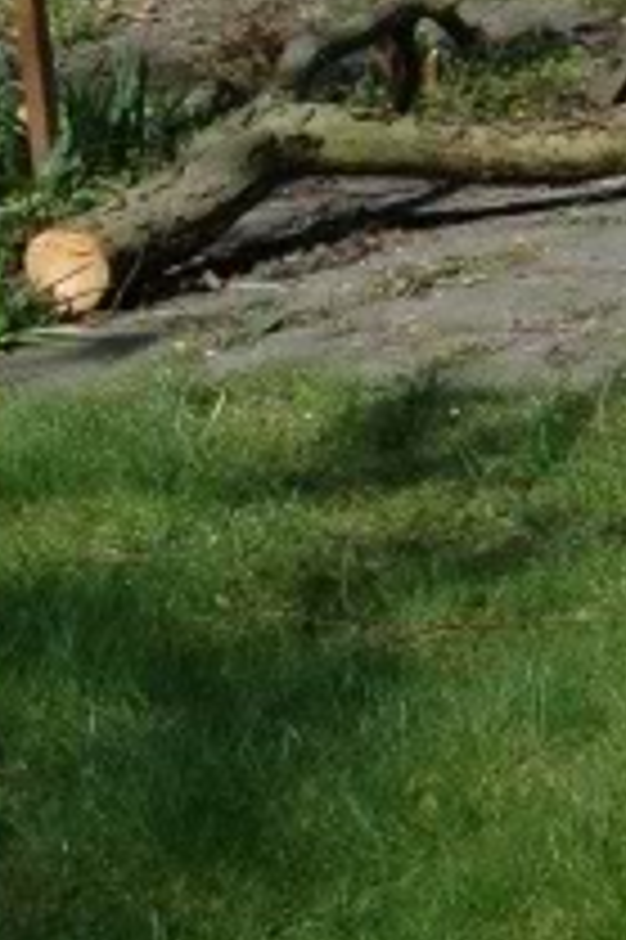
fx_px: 3292
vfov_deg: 15.3
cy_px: -389
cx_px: 1128
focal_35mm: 126
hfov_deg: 10.2
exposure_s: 1/320
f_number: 9
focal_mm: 22
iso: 200
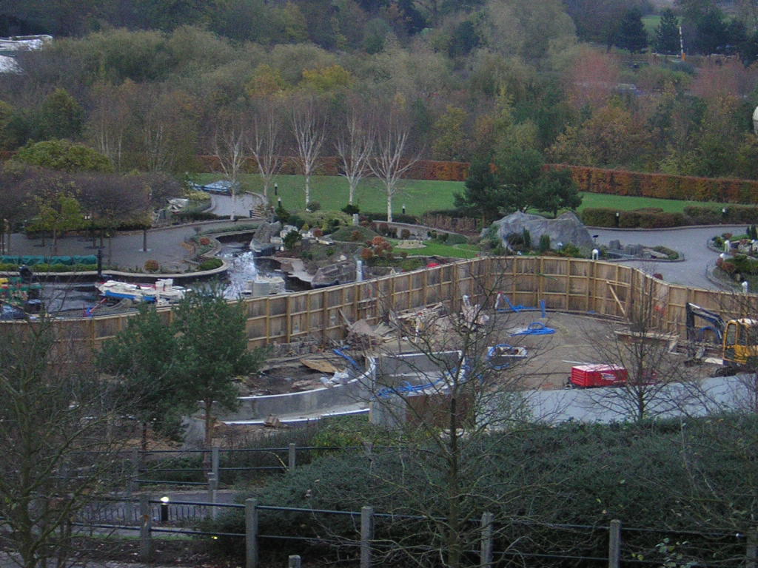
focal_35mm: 108
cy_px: 284
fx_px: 2365
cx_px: 379
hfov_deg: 18.2
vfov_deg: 13.7
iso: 400
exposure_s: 1/60.1
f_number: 4.7
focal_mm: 14.1
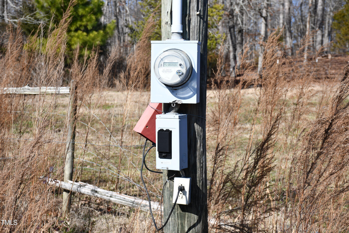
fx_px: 727
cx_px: 174
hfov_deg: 27.0
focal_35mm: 75
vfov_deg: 18.2
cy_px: 116
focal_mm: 50
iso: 100
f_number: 8
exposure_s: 1/250
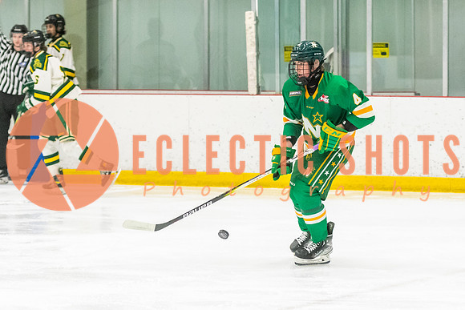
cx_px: 339
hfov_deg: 9.9
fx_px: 2691
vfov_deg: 6.6
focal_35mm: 208
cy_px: 156
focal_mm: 98
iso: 3200
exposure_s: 1/800
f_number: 2.8
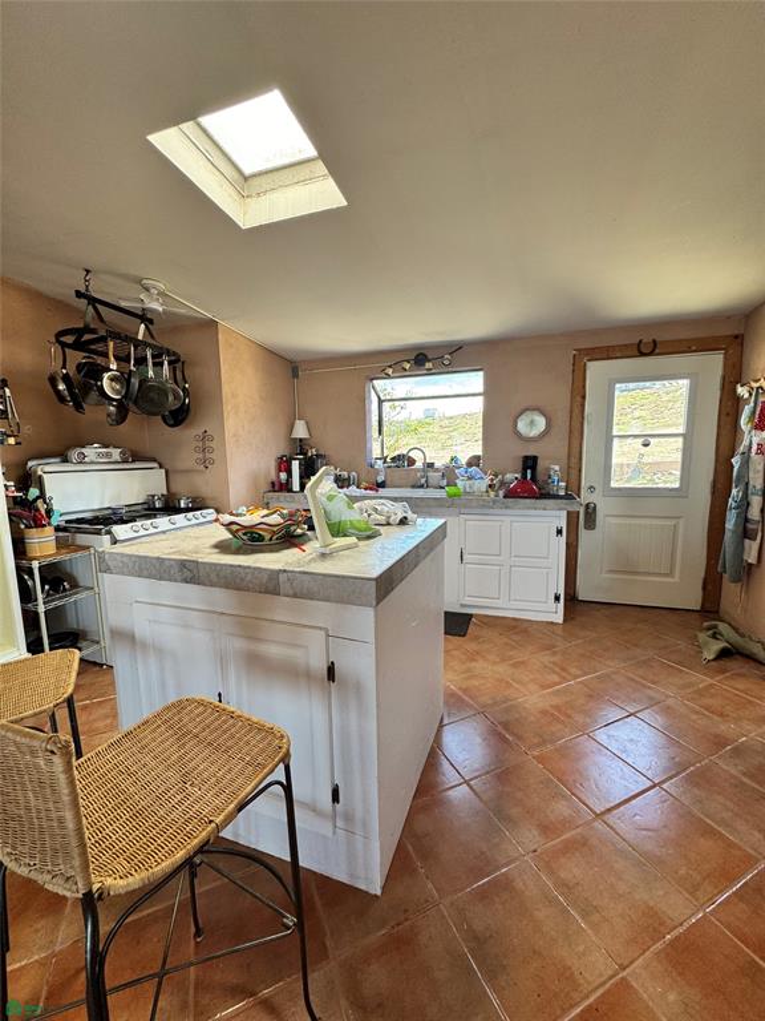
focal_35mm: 14
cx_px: 382
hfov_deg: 85.7
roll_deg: -1.2
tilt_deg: -7.7
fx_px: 413
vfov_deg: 102.1
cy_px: 510
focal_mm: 2.22
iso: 80
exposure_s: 1/99
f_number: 2.2
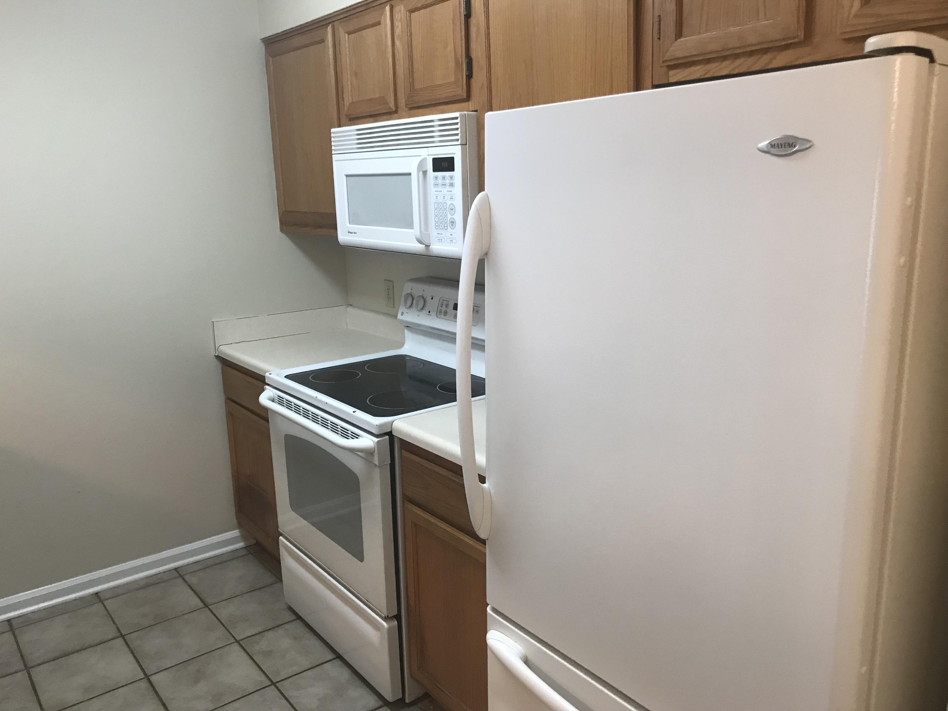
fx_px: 767
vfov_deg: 49.7
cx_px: 474
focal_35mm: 28
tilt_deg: -10.5
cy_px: 356
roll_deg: +1.2
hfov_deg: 63.4
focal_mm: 3.99
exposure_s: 1/15
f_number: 1.8
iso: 40
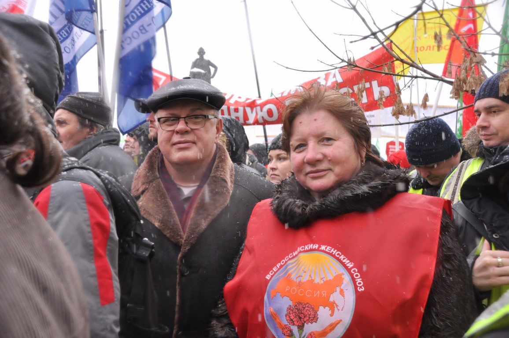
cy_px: 169
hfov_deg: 57.3
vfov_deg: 39.9
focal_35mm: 33
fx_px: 466
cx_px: 254
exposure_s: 1/160
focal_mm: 22
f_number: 6.3
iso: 800
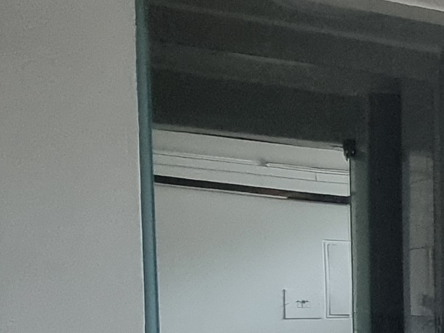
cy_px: 316
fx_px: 859
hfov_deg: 17.1
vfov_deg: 21.3
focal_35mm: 67
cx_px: 966
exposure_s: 1/60
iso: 400
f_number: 2.2
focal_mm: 2.2
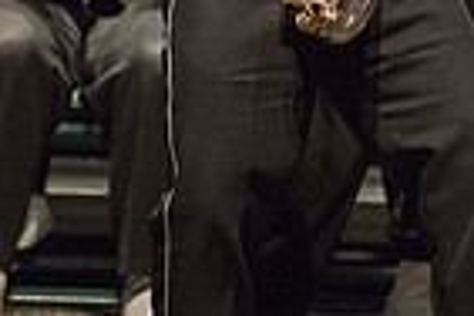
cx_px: 864
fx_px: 16273
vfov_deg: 1.1
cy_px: -210
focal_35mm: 1236
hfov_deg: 1.7
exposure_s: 1/500
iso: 4000
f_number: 2.8
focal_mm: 300
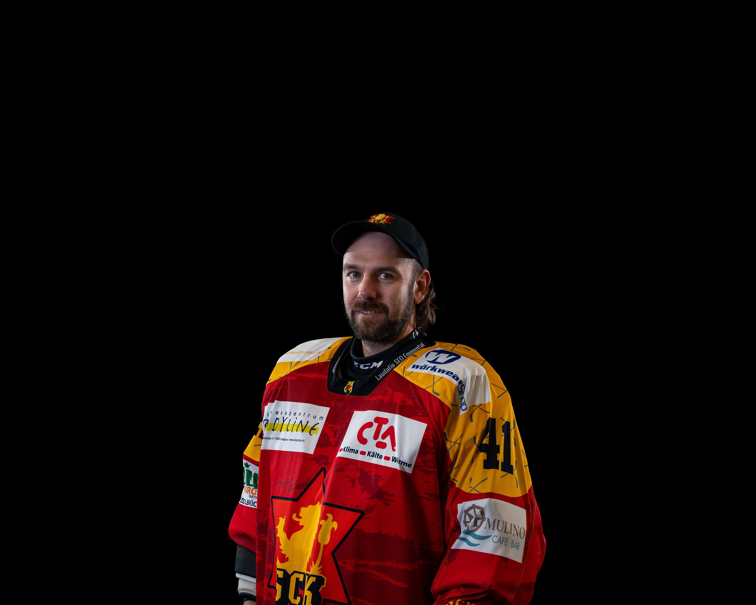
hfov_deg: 24.2
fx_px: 1764
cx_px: 364
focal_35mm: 79
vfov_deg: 19.5
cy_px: 302
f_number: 5
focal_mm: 70
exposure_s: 1/100
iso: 200
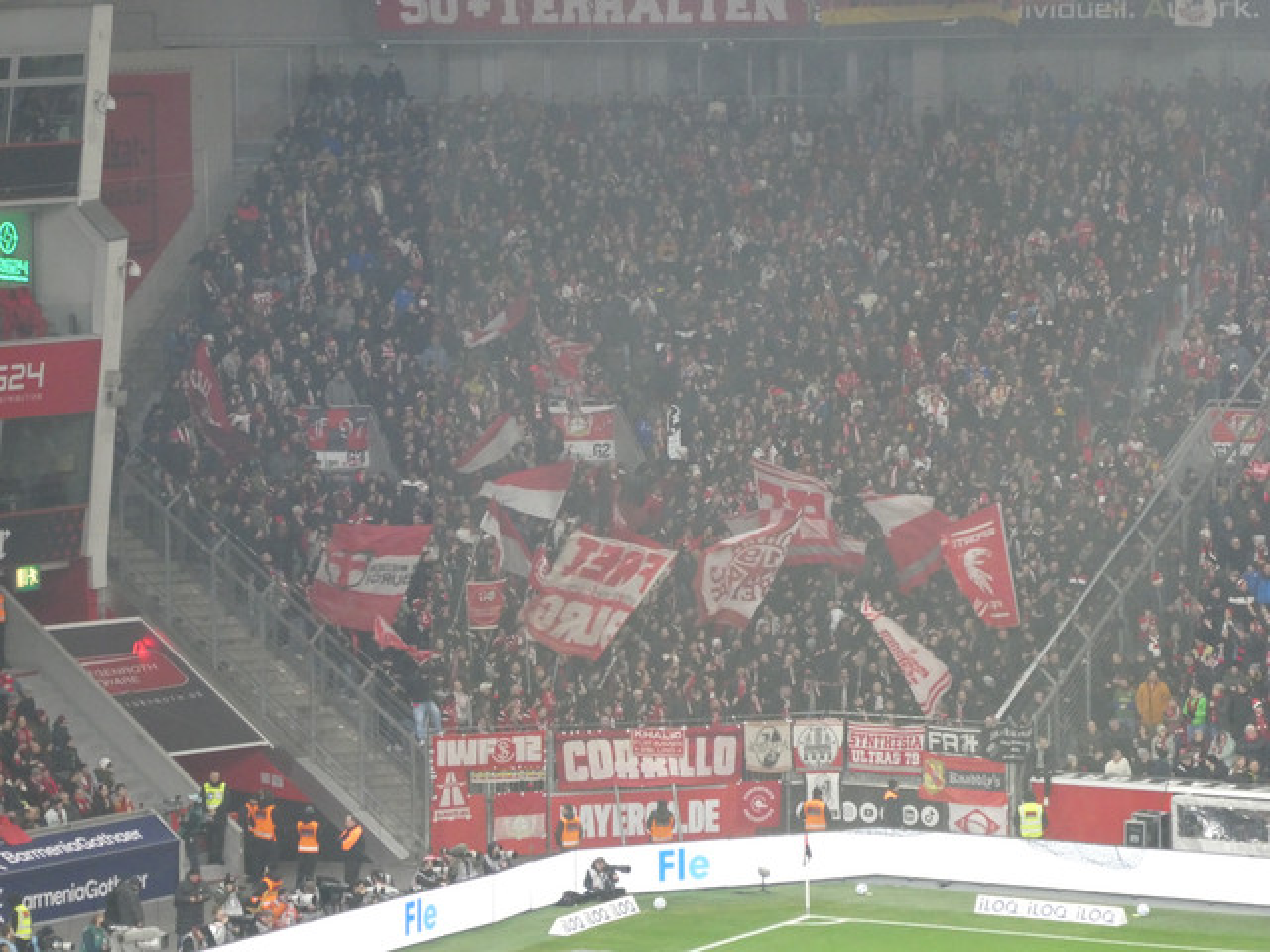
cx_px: 635
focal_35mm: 160
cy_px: 476
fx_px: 5870
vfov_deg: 9.3
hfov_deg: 12.3
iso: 640
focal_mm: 28.7
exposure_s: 1/80
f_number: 5.5
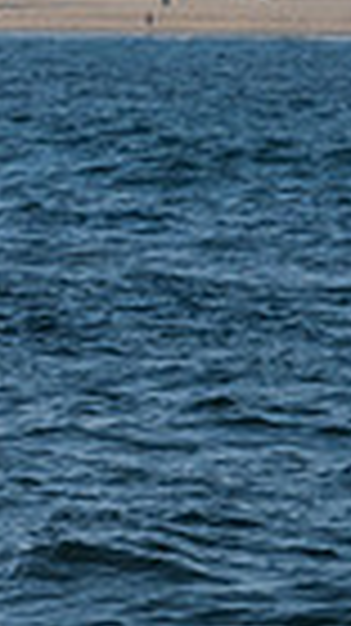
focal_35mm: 755
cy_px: 1
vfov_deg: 2.9
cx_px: -679
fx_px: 12515
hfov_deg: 1.6
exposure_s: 1/1250
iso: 400
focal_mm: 145
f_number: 6.3
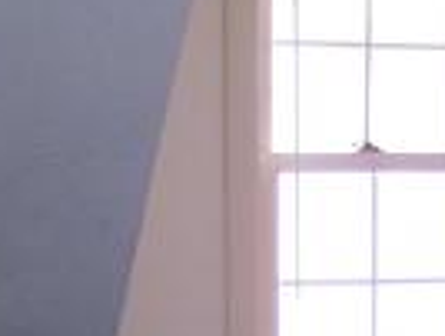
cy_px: 386
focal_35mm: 160
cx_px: 438
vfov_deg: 9.2
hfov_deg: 12.2
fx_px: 2061
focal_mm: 6
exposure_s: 1/60
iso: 80
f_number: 2.7
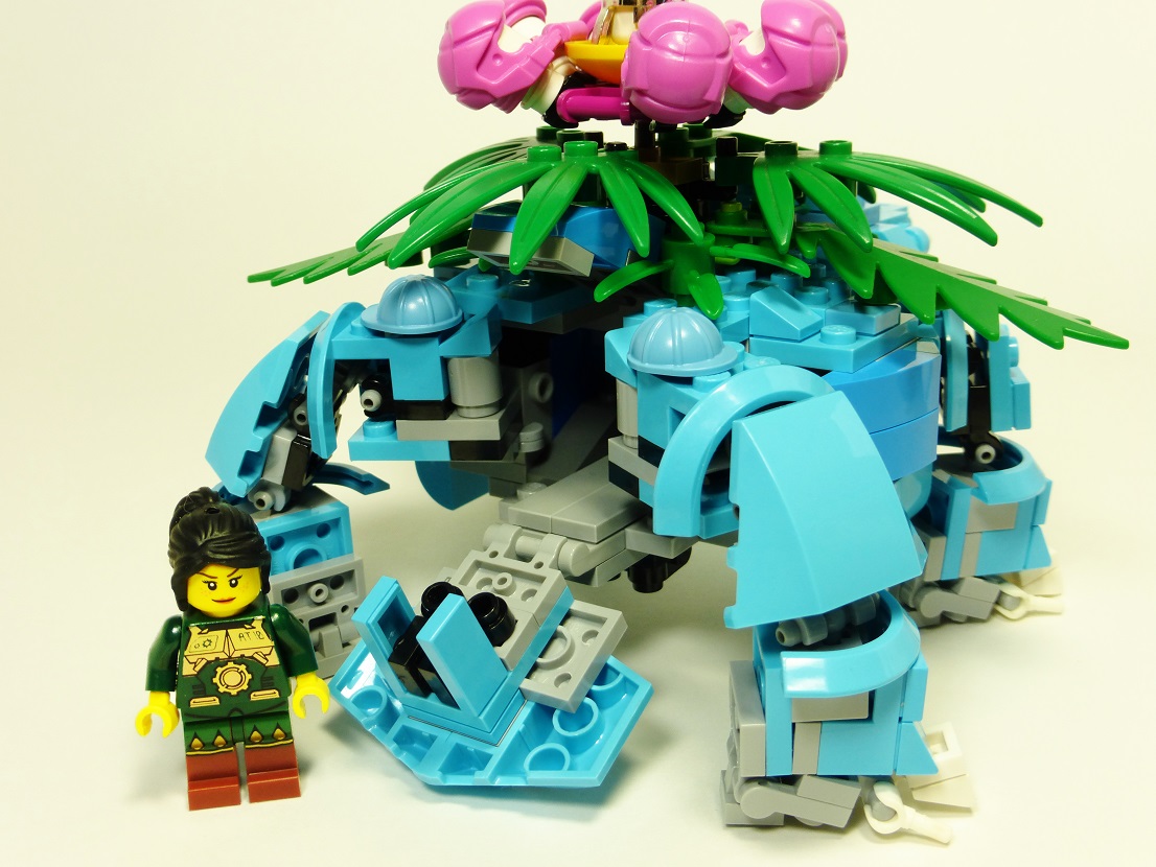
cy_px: 434
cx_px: 578
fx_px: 1436
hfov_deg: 43.8
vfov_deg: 33.6
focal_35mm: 43
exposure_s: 1/60
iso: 125
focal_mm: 7.4
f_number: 3.9
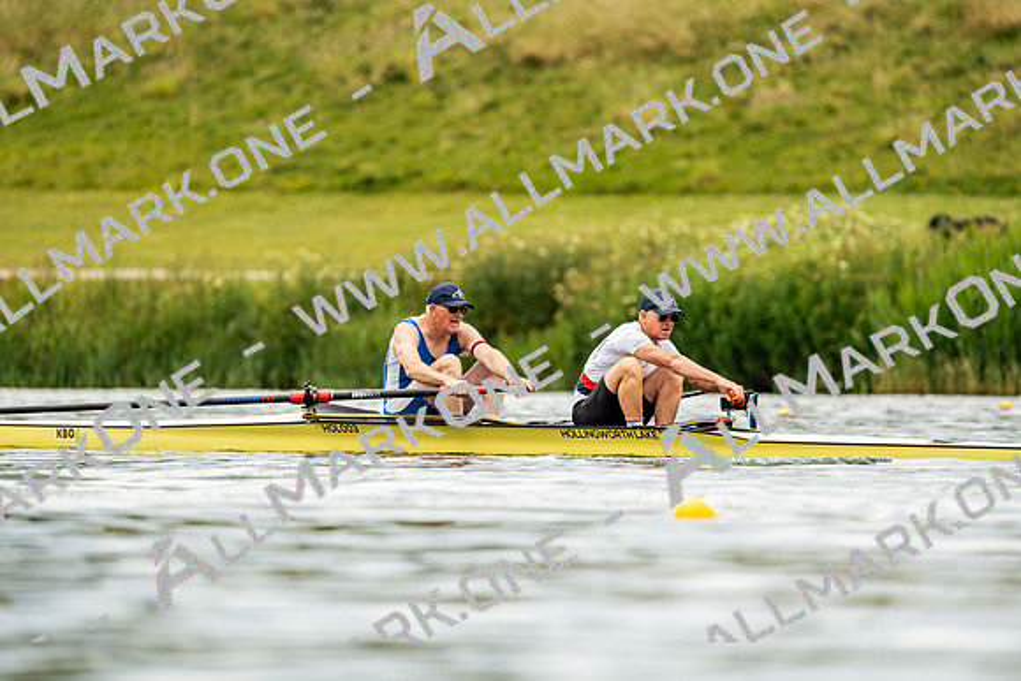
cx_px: 510
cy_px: 340
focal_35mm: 600
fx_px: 17020
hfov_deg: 3.4
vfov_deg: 2.3
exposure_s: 1/2000
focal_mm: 600
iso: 500
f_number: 6.3
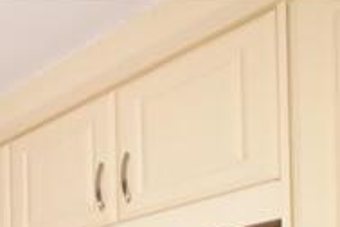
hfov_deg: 24.8
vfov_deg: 20.3
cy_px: 385
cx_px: -216
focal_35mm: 52
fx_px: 491
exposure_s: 1/5
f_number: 11
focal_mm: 10
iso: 400
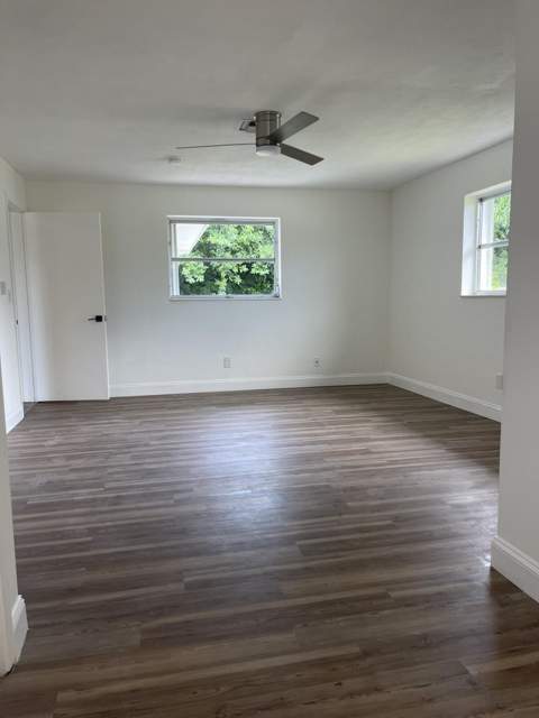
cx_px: 270
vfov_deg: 69.4
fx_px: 519
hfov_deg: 54.9
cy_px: 359
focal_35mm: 25
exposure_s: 1/120
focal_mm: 5.1
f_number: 1.6
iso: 80
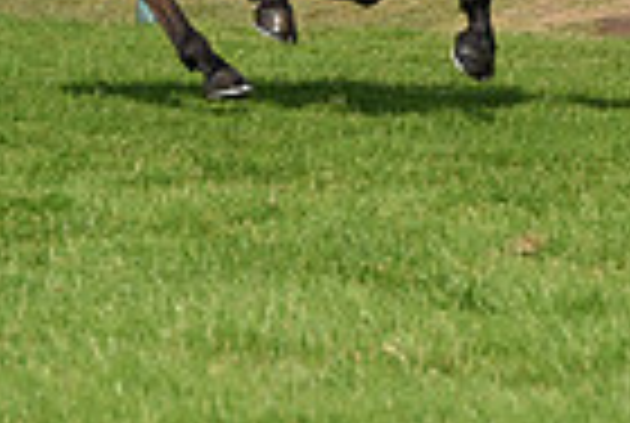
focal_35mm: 393
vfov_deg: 3.5
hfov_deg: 5.1
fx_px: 6892
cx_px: 1296
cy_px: -349
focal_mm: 95
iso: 400
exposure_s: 1/2000
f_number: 6.3
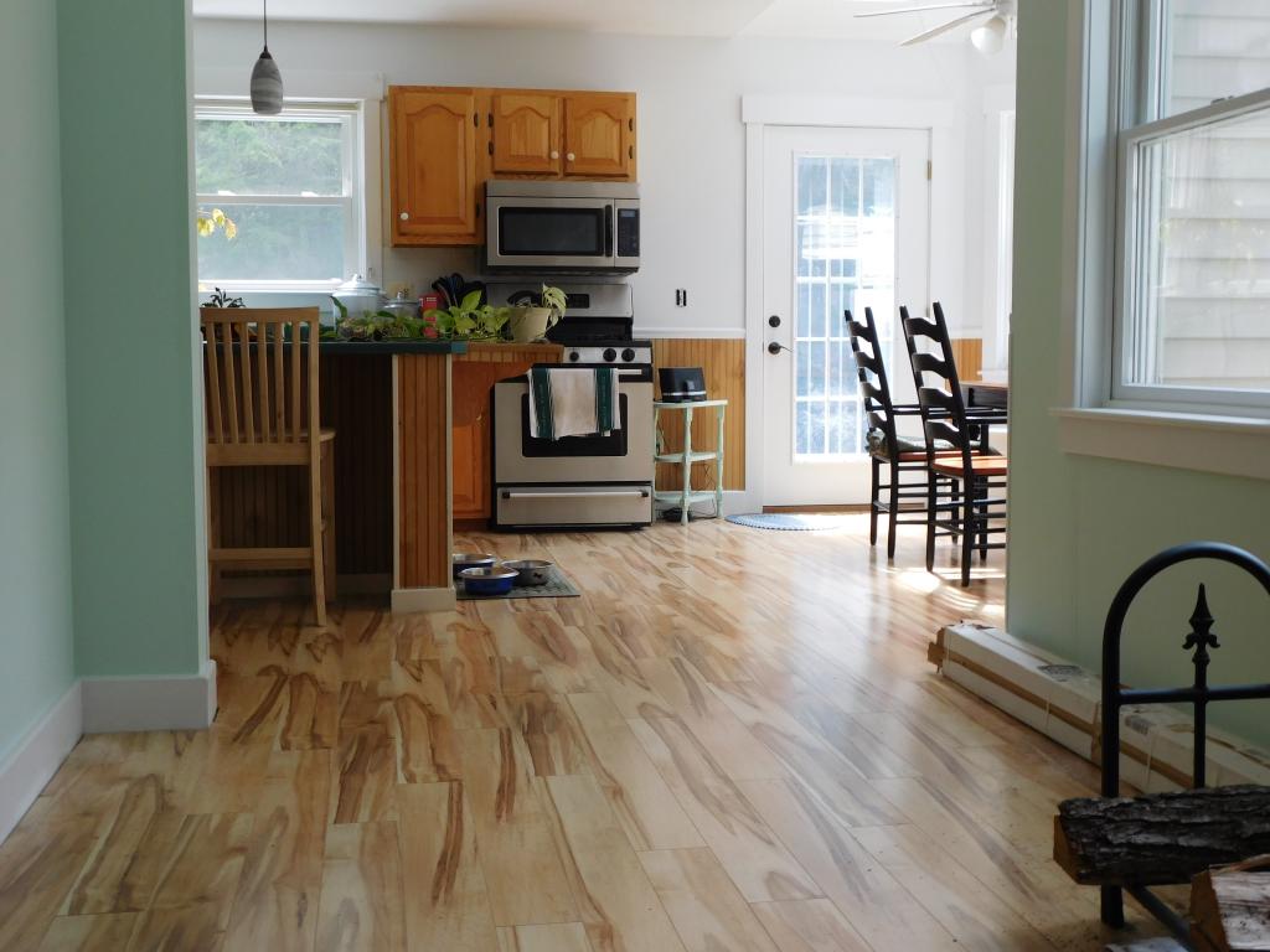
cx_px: 635
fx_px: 1468
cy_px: 476
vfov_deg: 36.0
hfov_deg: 46.8
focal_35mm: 40
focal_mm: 7.1
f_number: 3.6
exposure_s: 1/50
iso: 125
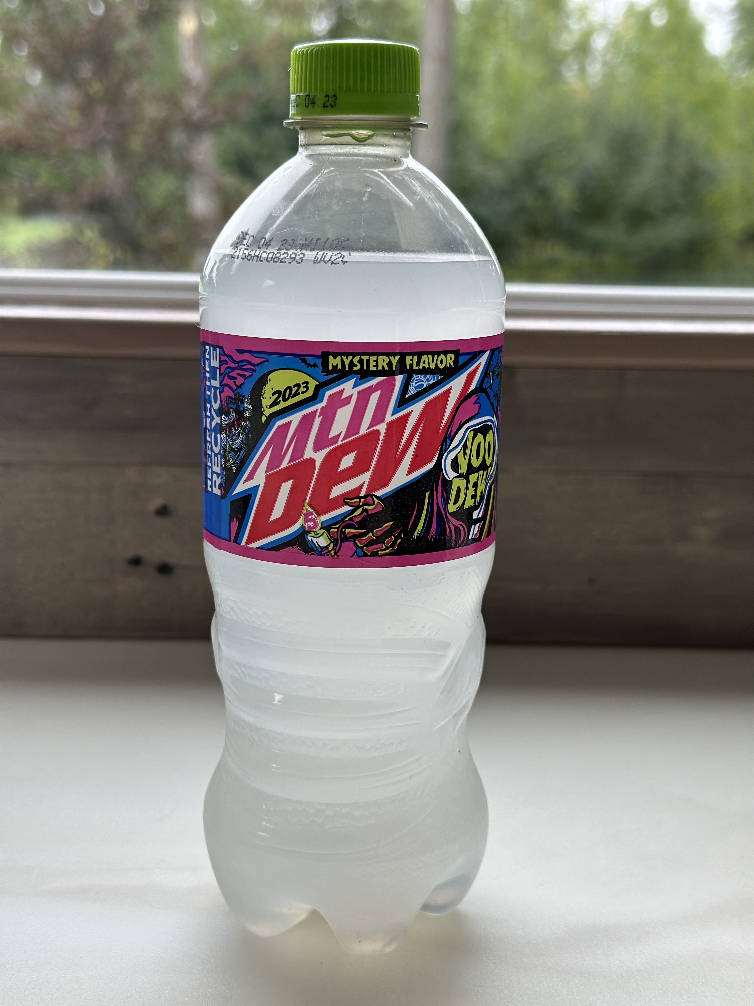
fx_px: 1394
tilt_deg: -12.5
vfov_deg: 39.7
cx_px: 377
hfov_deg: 30.3
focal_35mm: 48
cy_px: 503
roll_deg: -0.9
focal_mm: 6.86
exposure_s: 1/608
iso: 80
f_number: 1.78
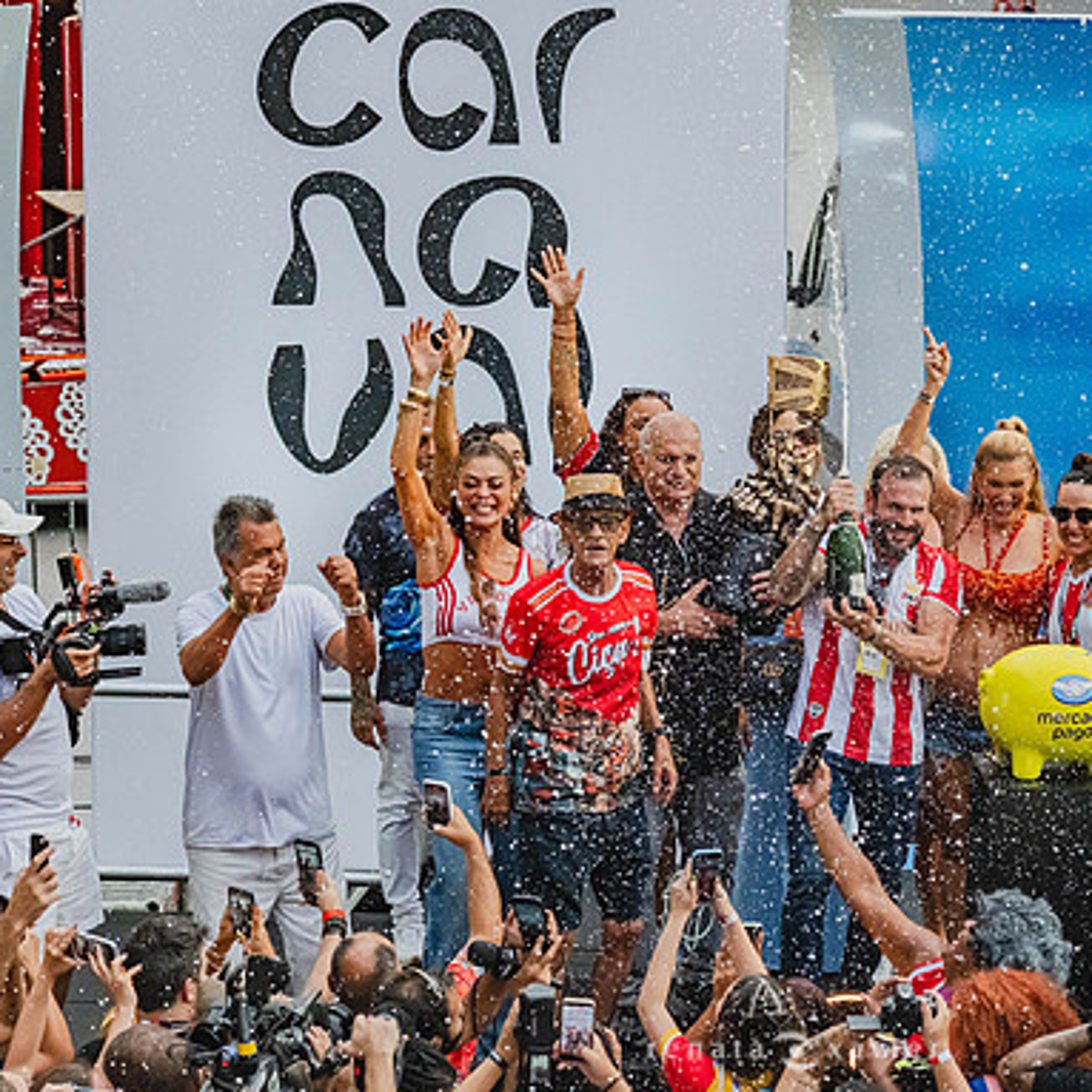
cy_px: 549
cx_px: 790
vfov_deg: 13.4
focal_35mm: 130
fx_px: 4640
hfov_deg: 13.4
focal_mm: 67.1
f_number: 3.6
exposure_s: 1/2000
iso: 2000
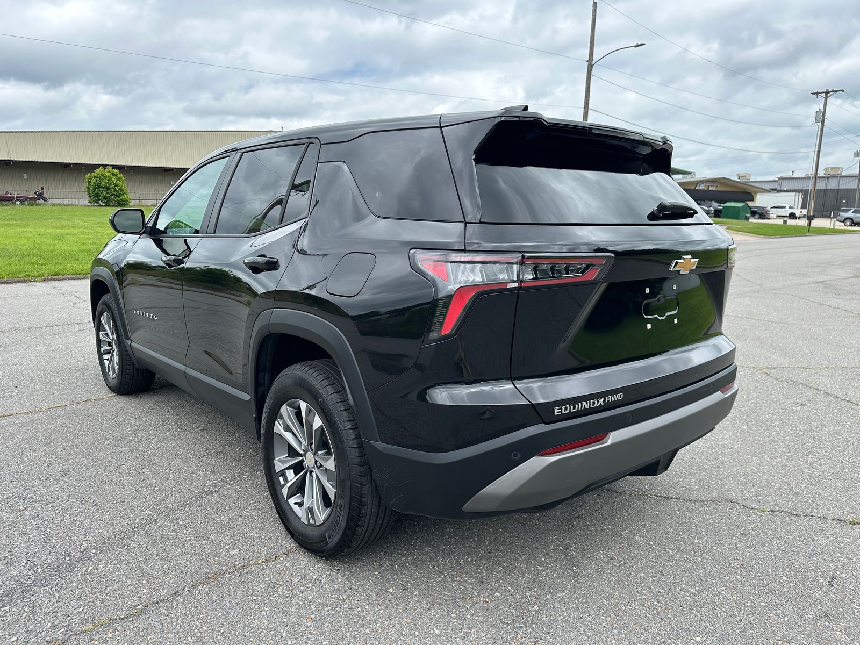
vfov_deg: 56.8
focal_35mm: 24
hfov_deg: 71.6
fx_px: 596
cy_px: 322
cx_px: 430
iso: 80
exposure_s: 1/2028
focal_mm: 6.86
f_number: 1.78
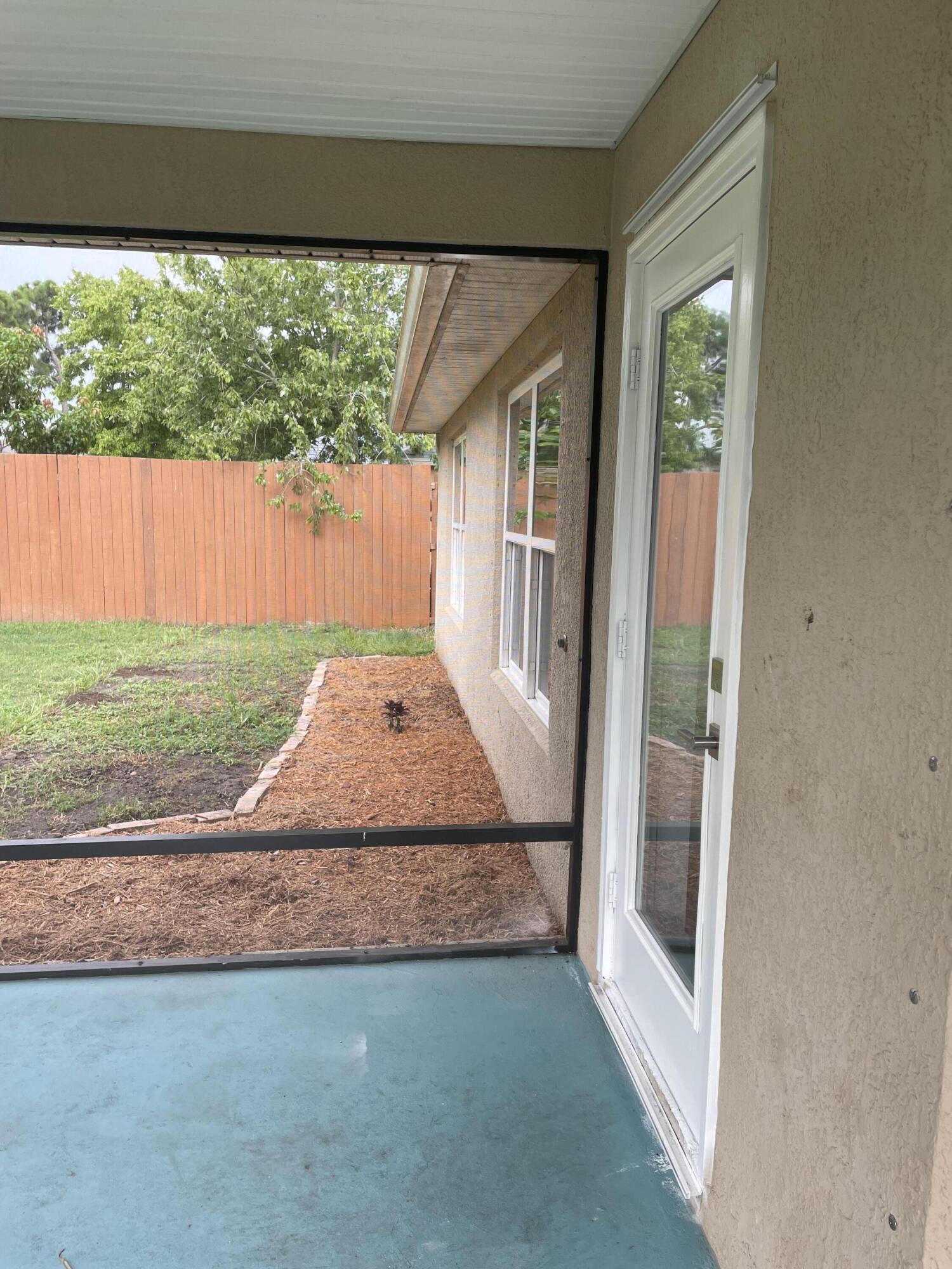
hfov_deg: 53.1
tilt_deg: -6.9
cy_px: 634
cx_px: 476
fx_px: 953
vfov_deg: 67.3
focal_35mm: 26
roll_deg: -0.7
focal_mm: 4.2
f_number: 1.6
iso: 32
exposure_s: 1/378
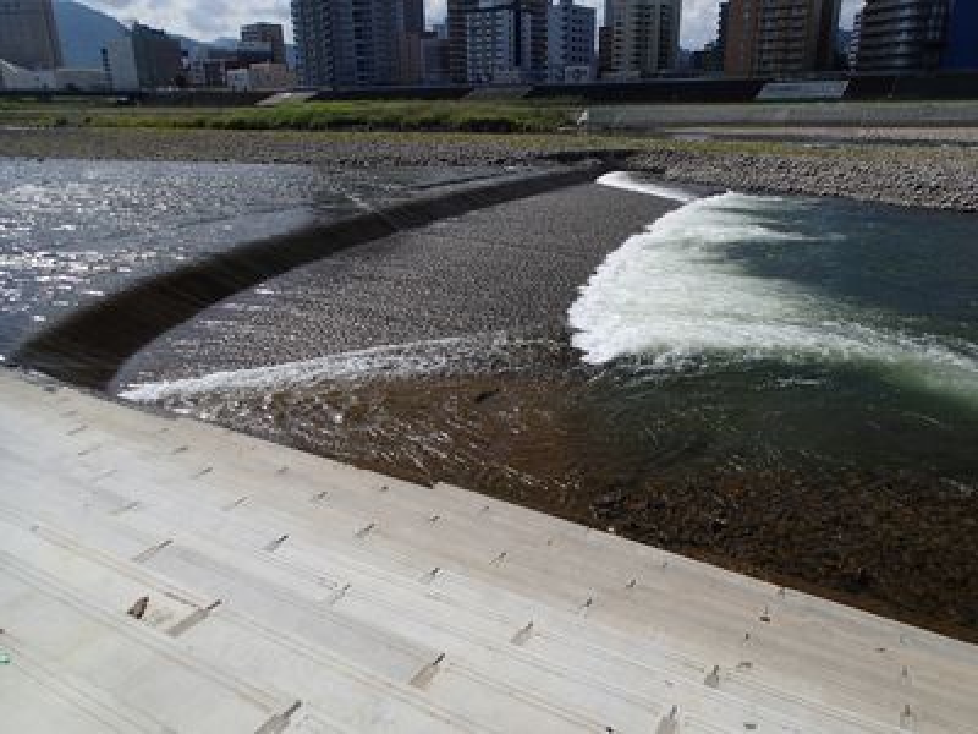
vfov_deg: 54.9
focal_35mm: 25
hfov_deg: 69.4
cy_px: 367
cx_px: 489
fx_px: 706
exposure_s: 1/125
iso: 100
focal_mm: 4.5
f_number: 8
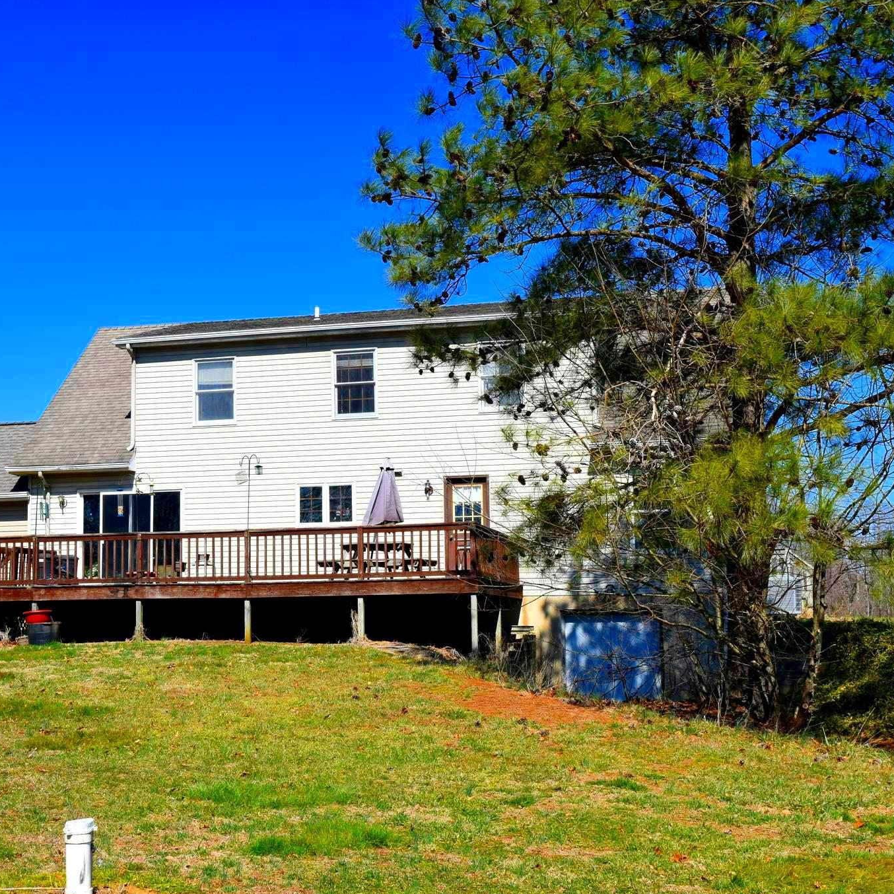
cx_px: 330
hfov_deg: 31.5
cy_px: 449
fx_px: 1578
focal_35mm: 54
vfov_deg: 31.6
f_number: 10
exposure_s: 1/400
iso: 200
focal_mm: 28
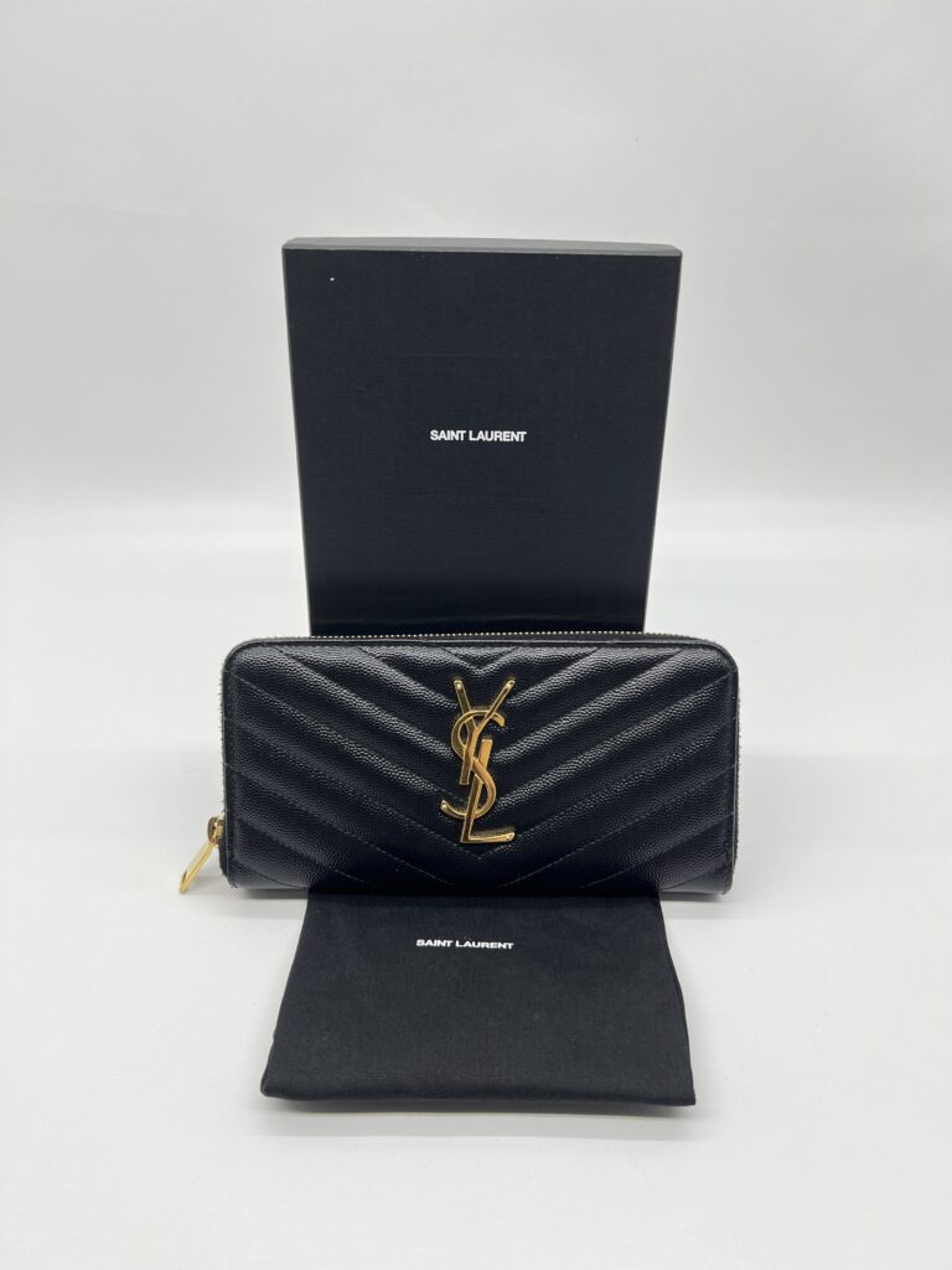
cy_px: 635
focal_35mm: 26
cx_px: 476
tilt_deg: -31.3
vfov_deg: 67.3
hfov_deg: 53.1
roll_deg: +0.4
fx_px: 953
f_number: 1.5
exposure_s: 1/161
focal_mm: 5.7
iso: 40
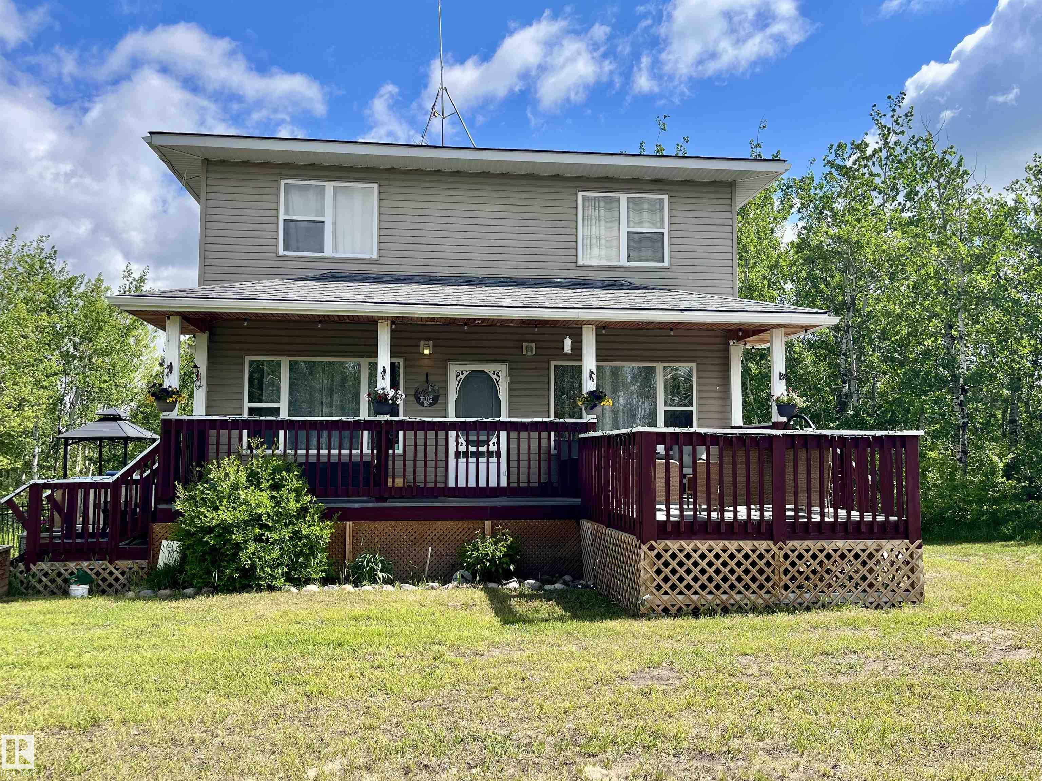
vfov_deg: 53.1
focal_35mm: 26
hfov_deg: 67.3
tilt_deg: +4.3
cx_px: 521
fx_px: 783
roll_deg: +0.2
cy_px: 390
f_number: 1.6
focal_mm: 5.1
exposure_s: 1/2410
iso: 50
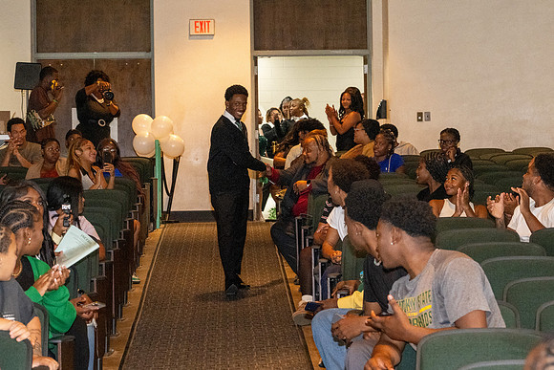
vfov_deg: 11.9
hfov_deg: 17.8
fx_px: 1768
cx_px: 258
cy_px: 192
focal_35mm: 115
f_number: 5.6
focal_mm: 70
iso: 3200
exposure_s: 1/200
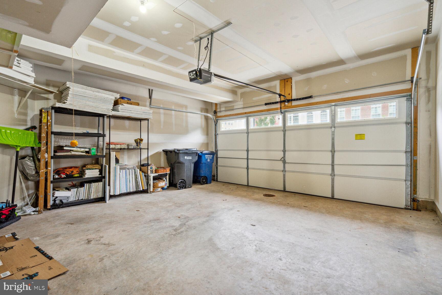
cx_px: 221
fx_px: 196
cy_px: 148
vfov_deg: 73.7
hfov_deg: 96.7
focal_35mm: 16
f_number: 8
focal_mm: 16
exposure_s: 1/15
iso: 800
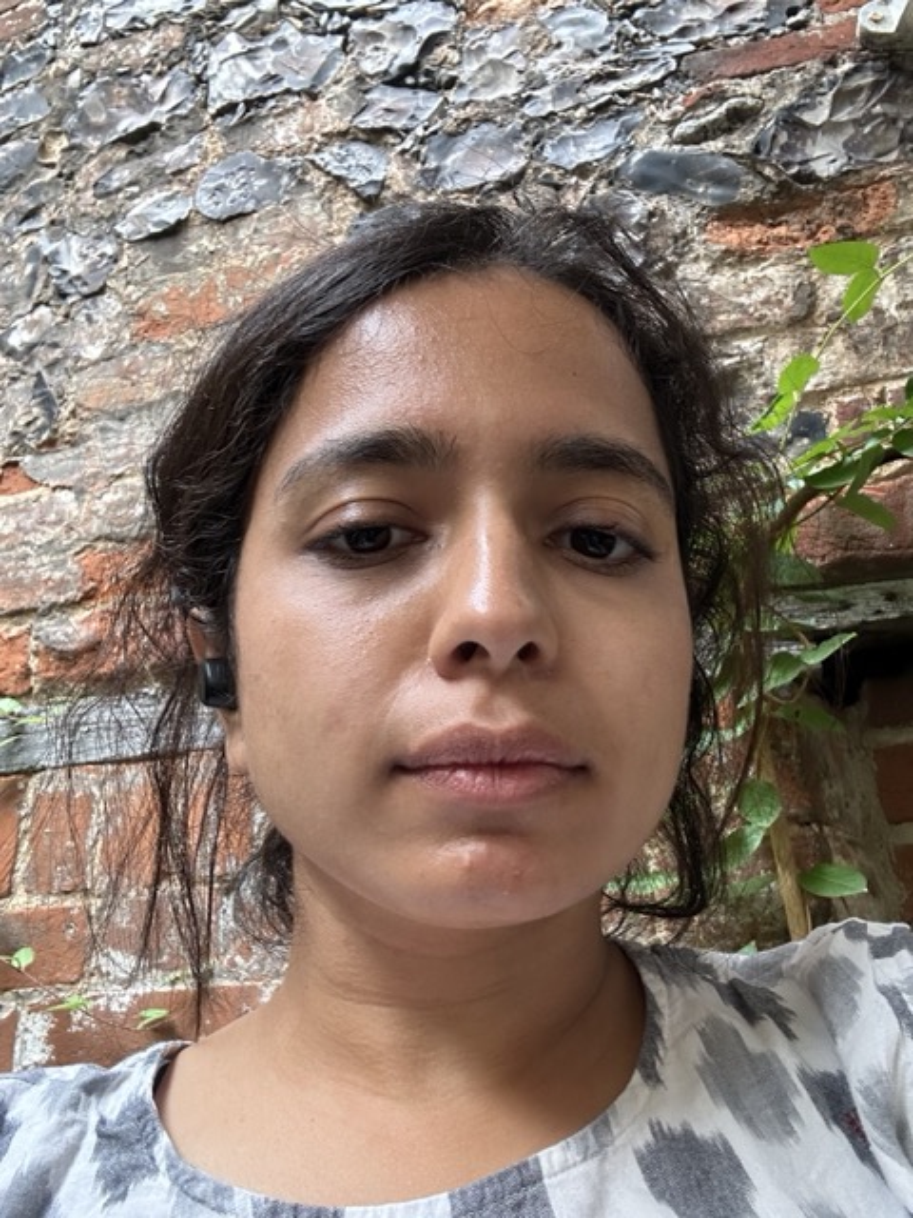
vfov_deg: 60.0
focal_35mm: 30
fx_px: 1055
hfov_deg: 46.8
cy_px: 609
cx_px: 456
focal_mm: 2.69
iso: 100
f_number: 1.9
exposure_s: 1/60
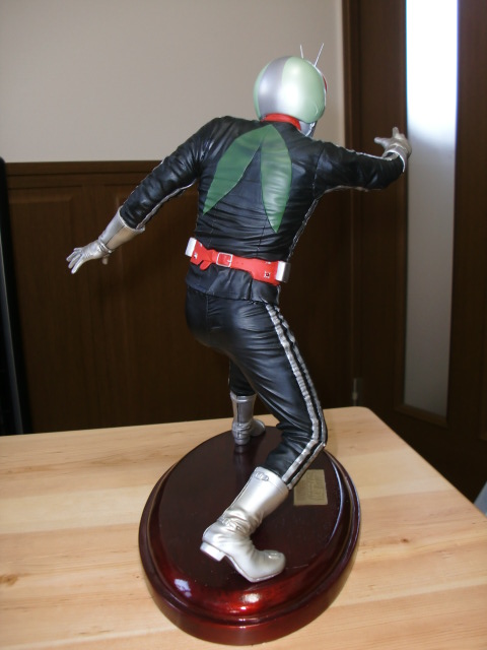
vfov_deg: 51.4
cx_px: 244
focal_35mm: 36
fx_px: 675
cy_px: 325
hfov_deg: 39.7
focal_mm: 6.3
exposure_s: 1/30
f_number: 2.8
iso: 125
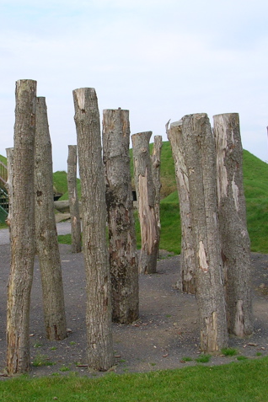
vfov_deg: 37.5
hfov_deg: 25.3
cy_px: 201
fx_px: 592
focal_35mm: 53
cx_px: 79
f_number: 5.6
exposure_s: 1/130
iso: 50
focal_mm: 5.8
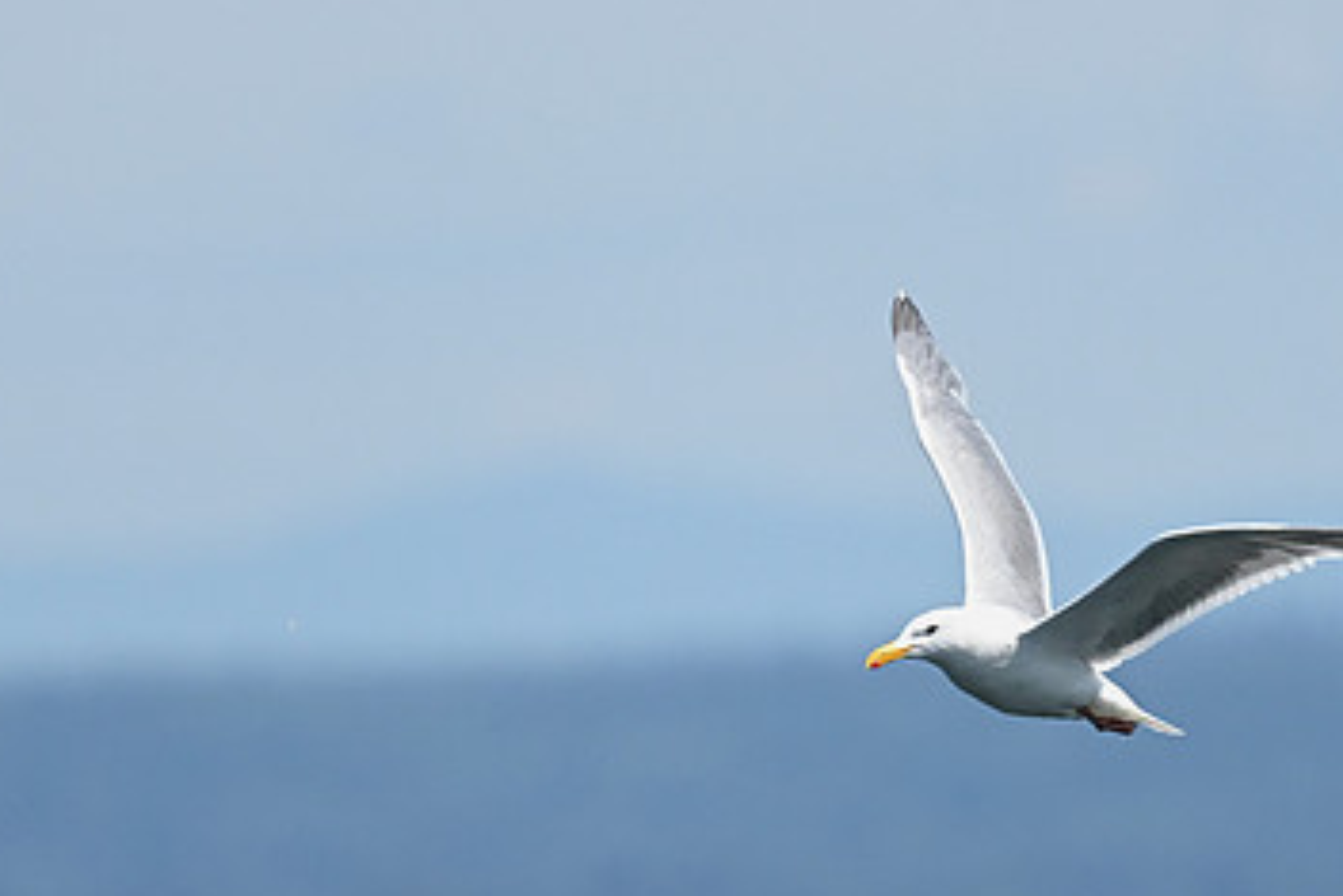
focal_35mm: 988
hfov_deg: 2.1
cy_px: 646
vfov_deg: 1.4
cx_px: 713
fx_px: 36871
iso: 800
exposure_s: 1/3200
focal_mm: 600
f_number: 6.3
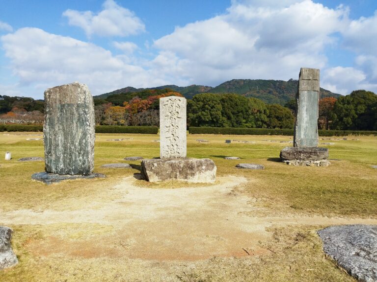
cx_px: 188
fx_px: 294
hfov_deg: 65.3
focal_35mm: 27
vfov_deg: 51.4
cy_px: 141
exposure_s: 1/3020
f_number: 1.79
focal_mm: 4.7
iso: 48
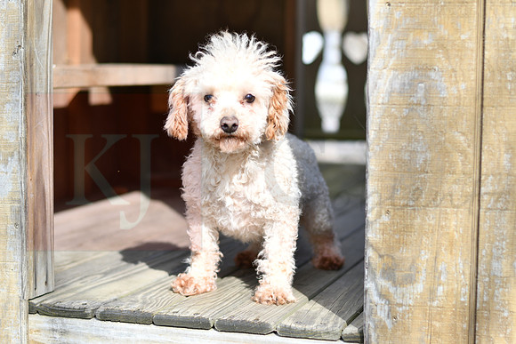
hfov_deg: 27.0
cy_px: 172
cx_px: 258
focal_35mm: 75
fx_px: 1075
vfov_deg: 18.2
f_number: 2.2
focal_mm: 50
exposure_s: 1/1000
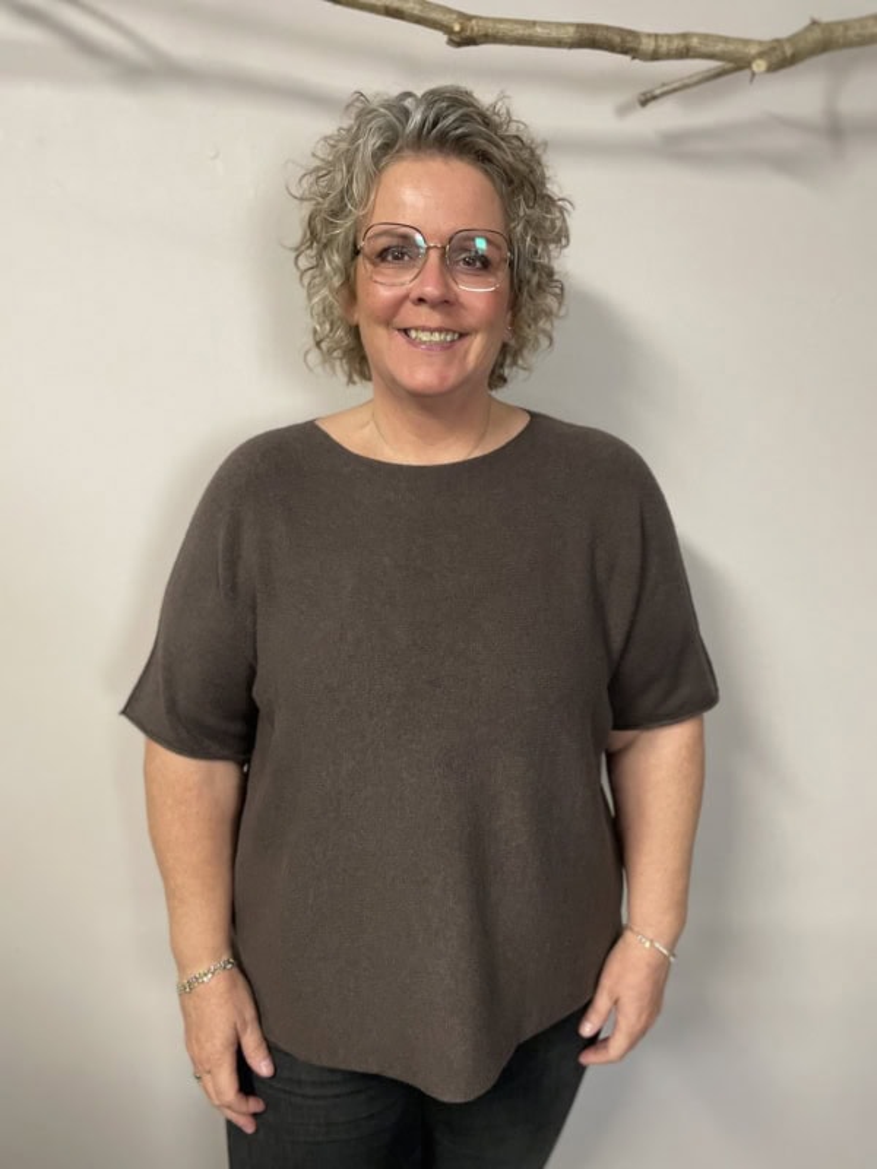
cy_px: 584
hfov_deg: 53.1
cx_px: 438
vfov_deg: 67.3
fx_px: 878
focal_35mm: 26
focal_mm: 4.2
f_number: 1.6
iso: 400
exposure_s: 1/50
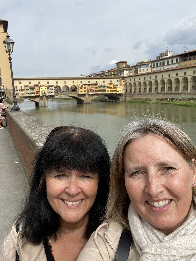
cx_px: 98
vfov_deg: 60.0
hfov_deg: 46.8
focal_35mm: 30
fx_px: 226
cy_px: 130
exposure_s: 1/871
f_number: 2.2
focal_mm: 2.71
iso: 25
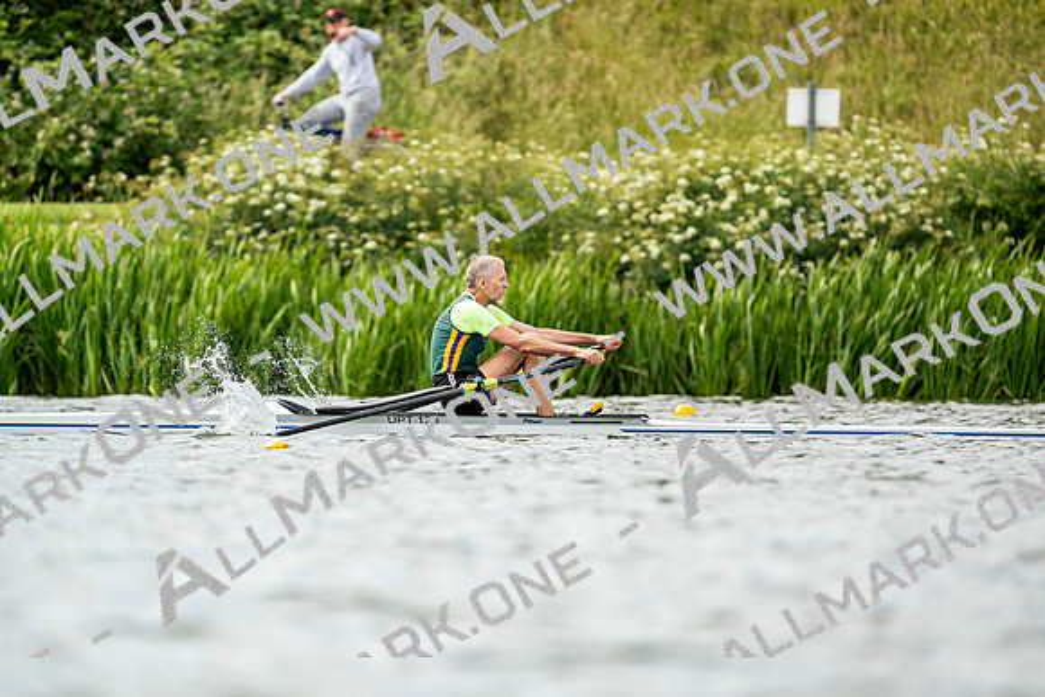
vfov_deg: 2.3
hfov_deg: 3.4
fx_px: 17420
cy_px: 348
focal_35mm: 600
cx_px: 522
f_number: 6.3
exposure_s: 1/2000
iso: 500
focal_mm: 600
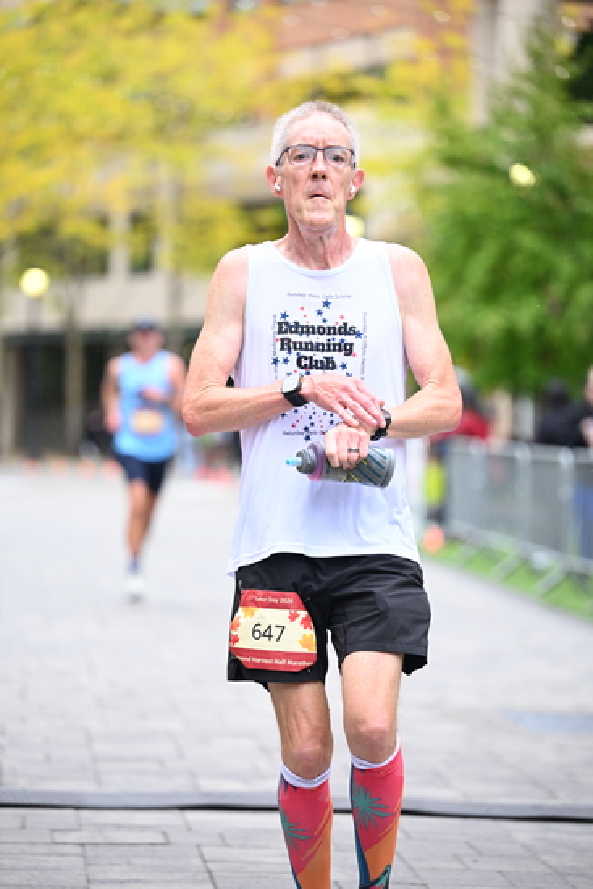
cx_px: 296
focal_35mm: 130
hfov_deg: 10.6
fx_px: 3210
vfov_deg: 15.8
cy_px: 444
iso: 1250
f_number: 2.8
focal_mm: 130
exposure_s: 1/1600
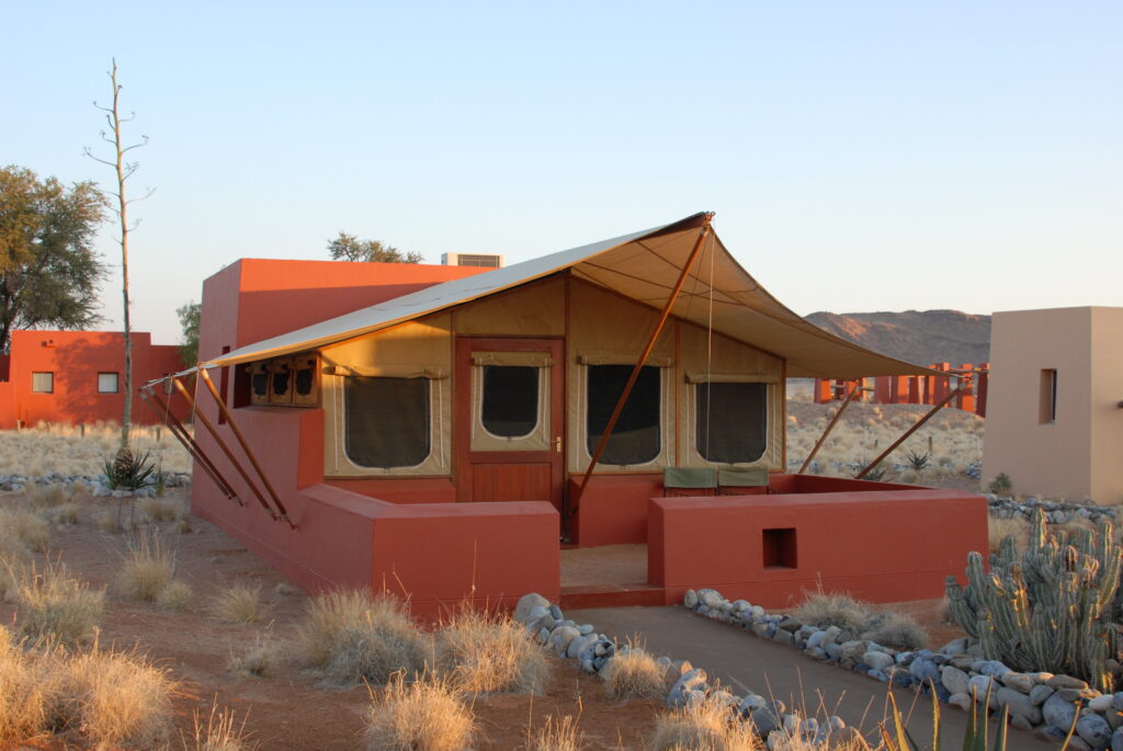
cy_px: 376
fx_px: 1311
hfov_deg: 46.4
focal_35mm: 42
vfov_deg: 32.0
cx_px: 562
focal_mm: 28
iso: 320
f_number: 5.6
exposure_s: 1/125
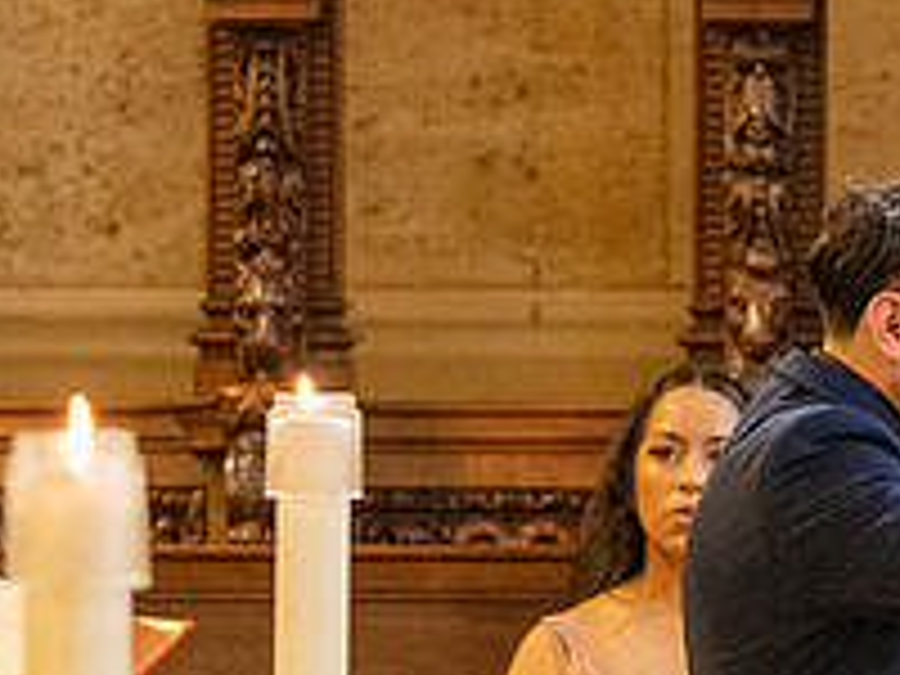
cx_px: 973
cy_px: 576
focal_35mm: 336
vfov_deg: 4.4
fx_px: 8736
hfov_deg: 5.9
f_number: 4
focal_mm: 97
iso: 3200
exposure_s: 1/200
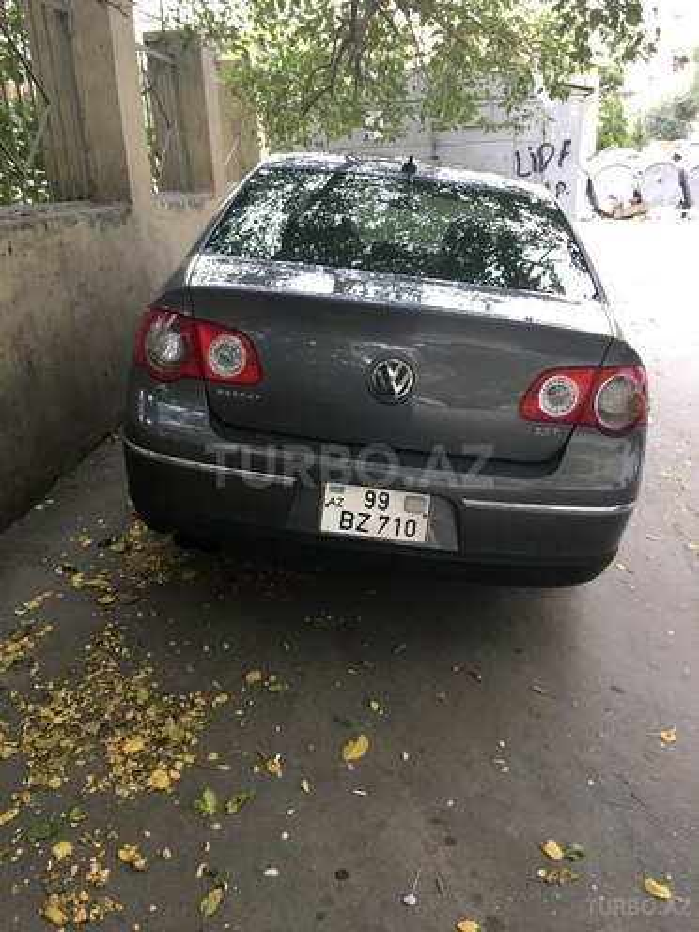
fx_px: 781
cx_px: 350
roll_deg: +3.1
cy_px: 466
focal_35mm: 29
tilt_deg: -22.0
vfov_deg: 61.7
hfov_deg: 48.2
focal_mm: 4.15
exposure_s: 1/33
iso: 40
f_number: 2.2
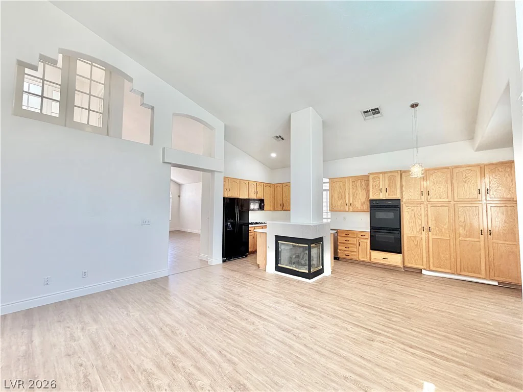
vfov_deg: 85.7
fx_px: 212
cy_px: 196
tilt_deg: +3.0
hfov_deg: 102.1
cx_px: 262
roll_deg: -0.4
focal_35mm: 14
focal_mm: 2.22
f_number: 2.2
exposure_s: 1/120
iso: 200
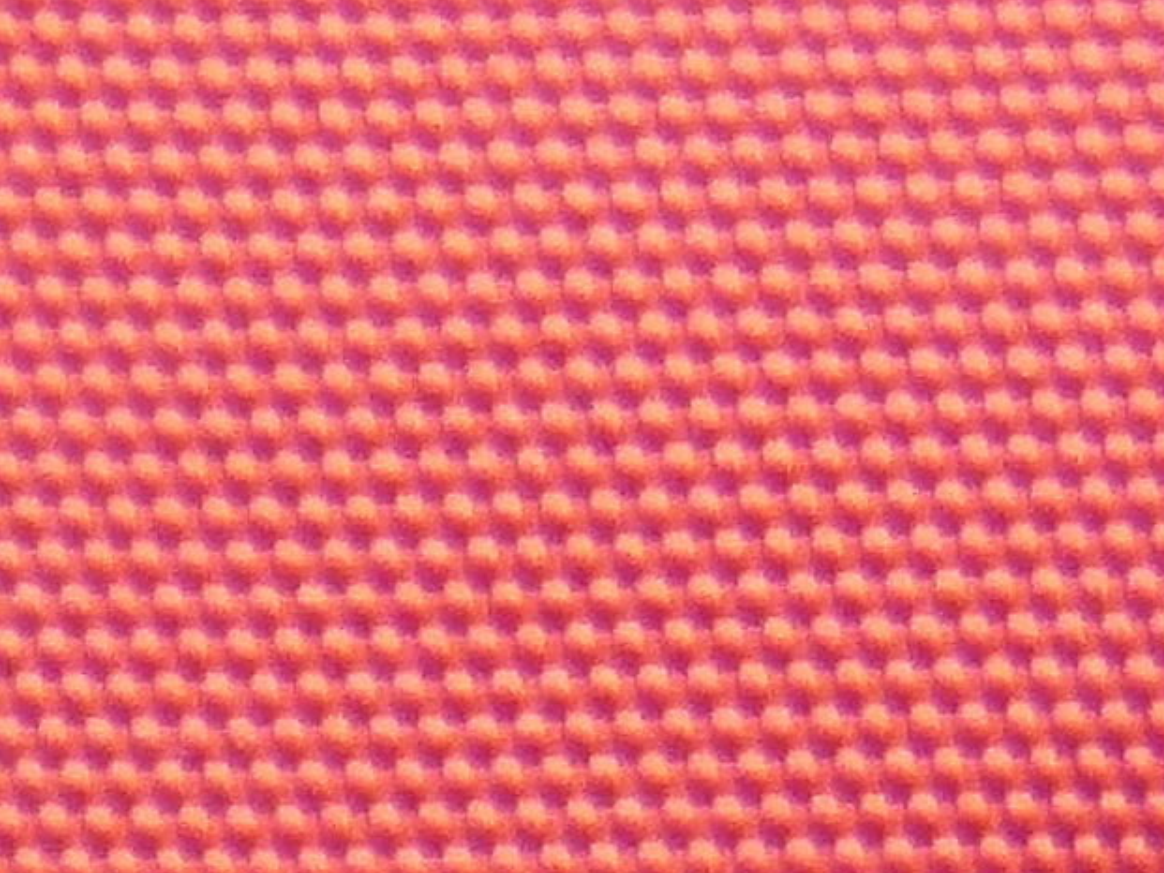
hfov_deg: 9.4
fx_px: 5852
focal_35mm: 174
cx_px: -2071
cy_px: 2840
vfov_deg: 7.3
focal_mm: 4.5
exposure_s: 1/60
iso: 125
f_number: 2.8
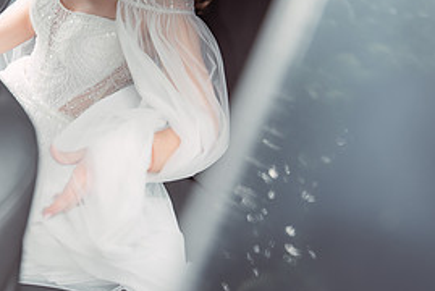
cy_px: -9
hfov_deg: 35.0
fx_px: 677
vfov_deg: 23.1
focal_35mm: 56
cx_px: 118
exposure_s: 1/160
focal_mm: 26
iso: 125
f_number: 2.8
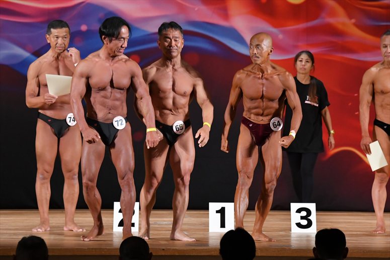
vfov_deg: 6.1
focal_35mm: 225
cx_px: 195
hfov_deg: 9.2
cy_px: 130
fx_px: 2436
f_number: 5.6
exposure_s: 1/400
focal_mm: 150
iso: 3200
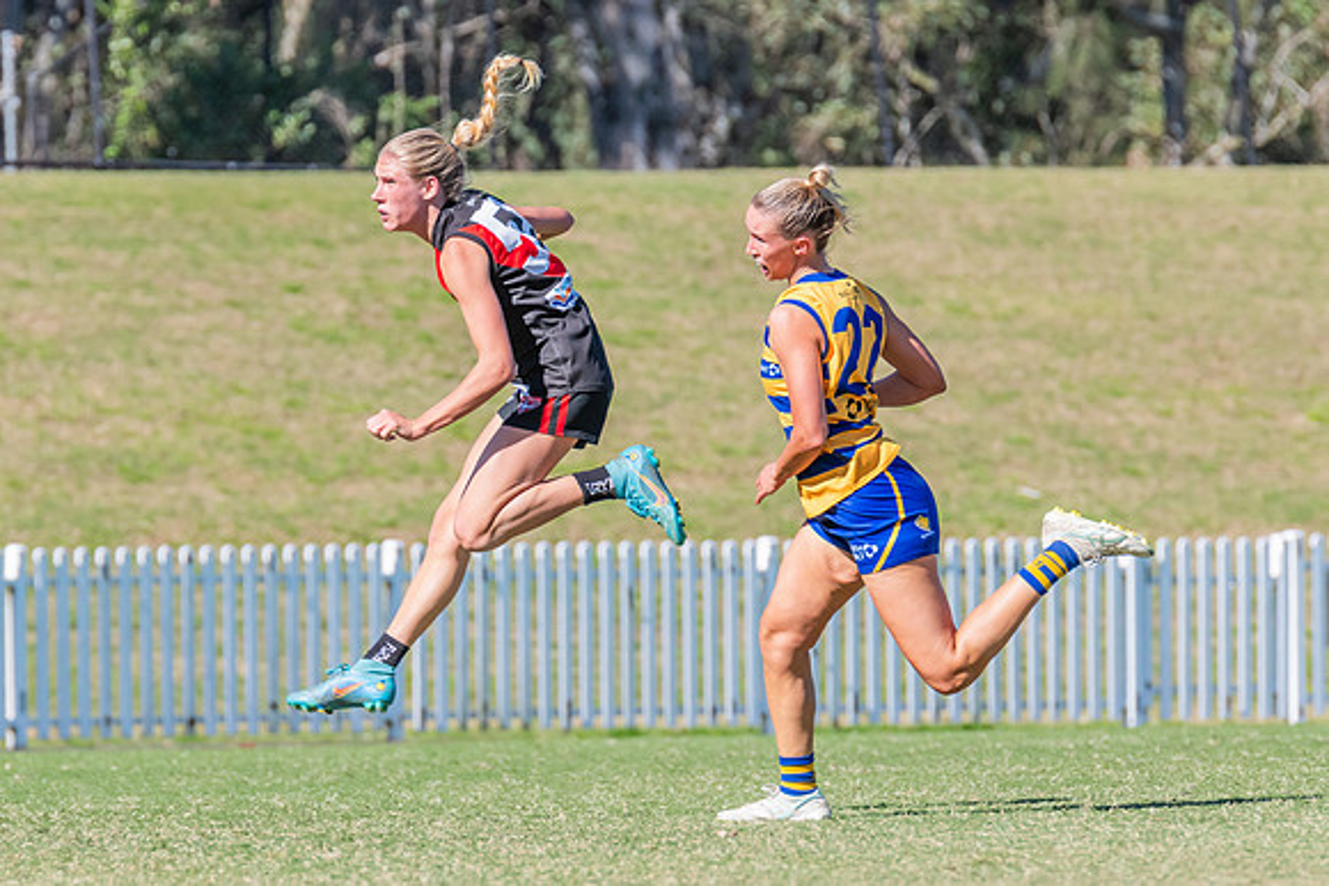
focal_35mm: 586
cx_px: 476
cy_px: 486
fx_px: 21623
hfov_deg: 3.5
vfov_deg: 2.3
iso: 800
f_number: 9
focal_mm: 420
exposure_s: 1/1250
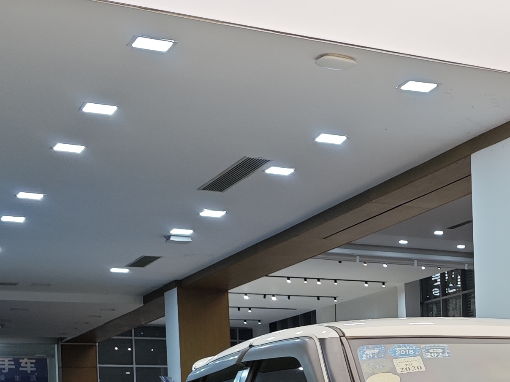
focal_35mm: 78
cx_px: 608
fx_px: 1149
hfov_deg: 23.0
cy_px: 484
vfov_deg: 17.8
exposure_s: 1/100
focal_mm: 8.7
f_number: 1.9
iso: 64
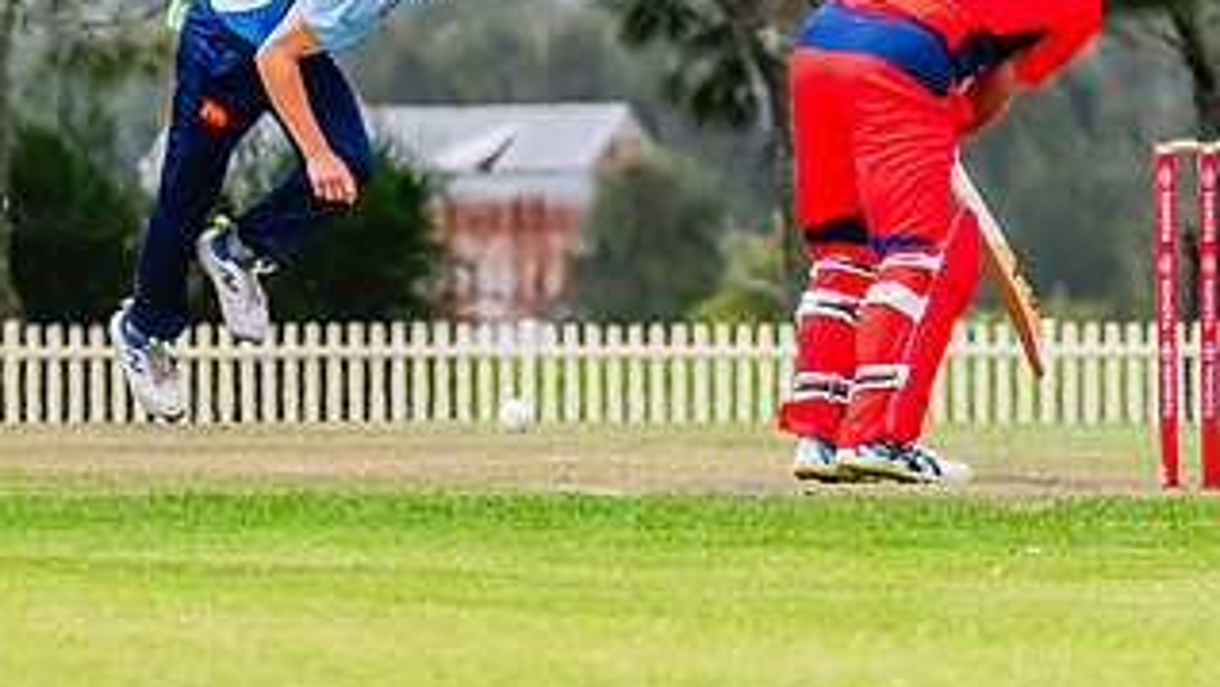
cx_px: 846
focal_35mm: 1010
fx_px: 32679
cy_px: 111
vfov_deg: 1.2
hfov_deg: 2.1
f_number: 10
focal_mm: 360
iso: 800
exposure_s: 1/1250
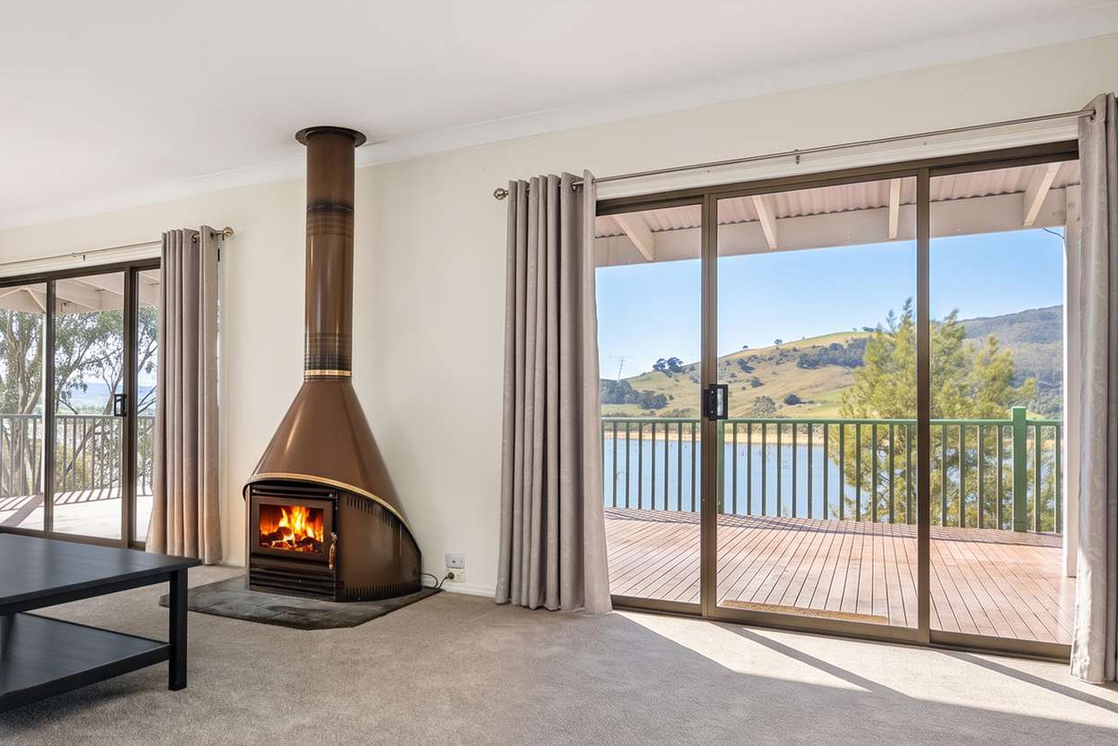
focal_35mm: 26
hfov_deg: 68.6
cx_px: 437
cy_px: 411
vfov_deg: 49.5
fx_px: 807
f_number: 7.1
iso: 320
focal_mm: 17
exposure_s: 1/25
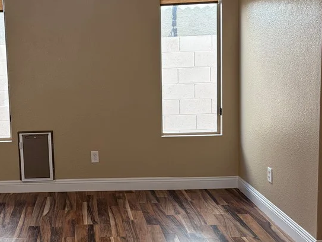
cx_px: 53
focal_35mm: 49
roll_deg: +2.4
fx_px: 456
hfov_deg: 37.2
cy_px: 99
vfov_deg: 29.6
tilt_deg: -5.1
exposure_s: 1/180
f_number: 1.6
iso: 50
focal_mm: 5.96
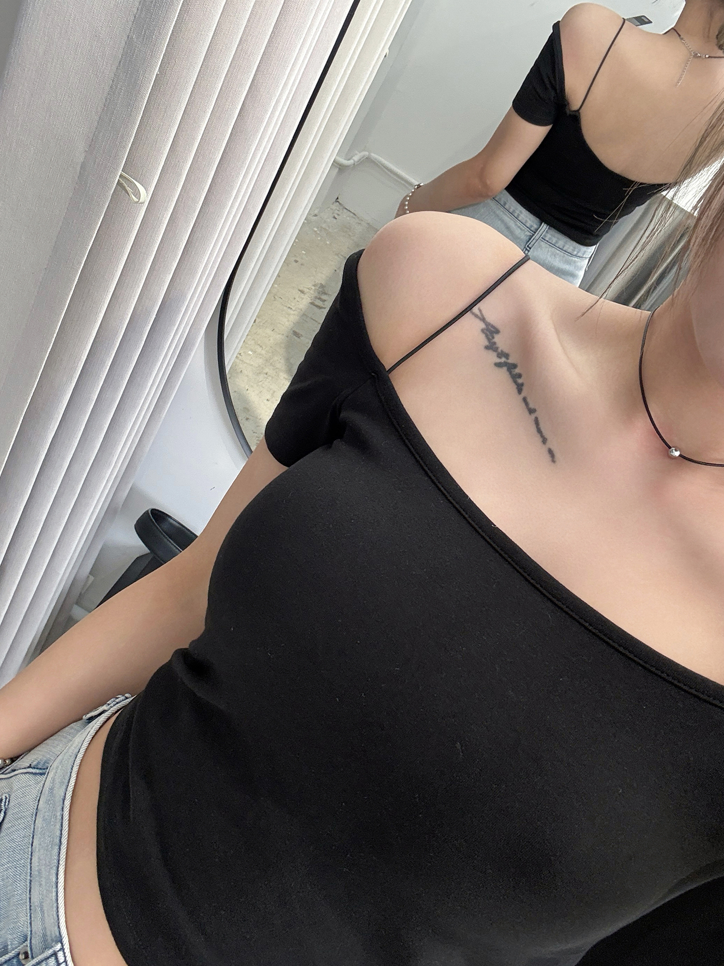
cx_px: 362
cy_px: 483
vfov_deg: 60.0
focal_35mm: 30
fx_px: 837
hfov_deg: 46.8
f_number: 1.9
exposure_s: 1/50
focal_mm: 2.69
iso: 64
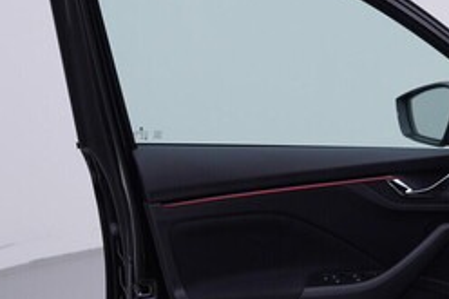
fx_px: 997
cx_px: 295
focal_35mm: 80
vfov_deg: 17.0
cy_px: 178
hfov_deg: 25.3
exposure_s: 1/80
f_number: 4
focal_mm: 24
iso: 125
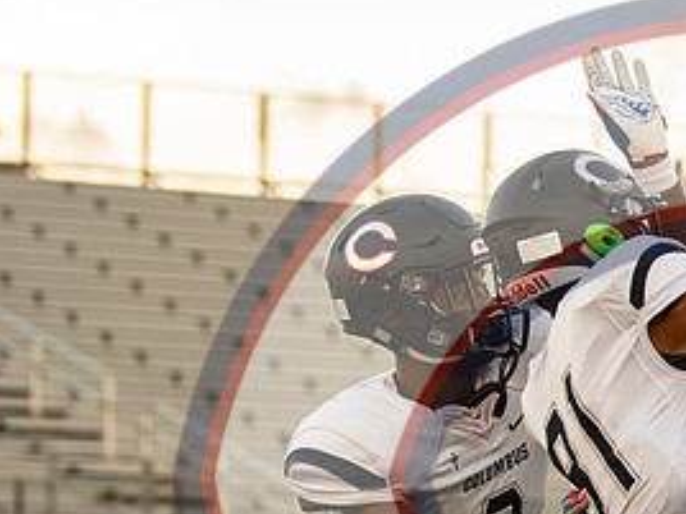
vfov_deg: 4.7
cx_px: 869
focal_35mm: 316
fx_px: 6262
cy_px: 389
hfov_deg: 6.2
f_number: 2.8
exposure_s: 1/2500
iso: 800
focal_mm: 86
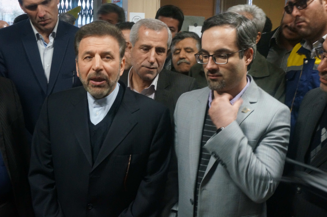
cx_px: 164
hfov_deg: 40.0
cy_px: 108
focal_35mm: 50
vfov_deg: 27.2
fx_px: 449
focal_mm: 33
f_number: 18
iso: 3200
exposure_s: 1/8
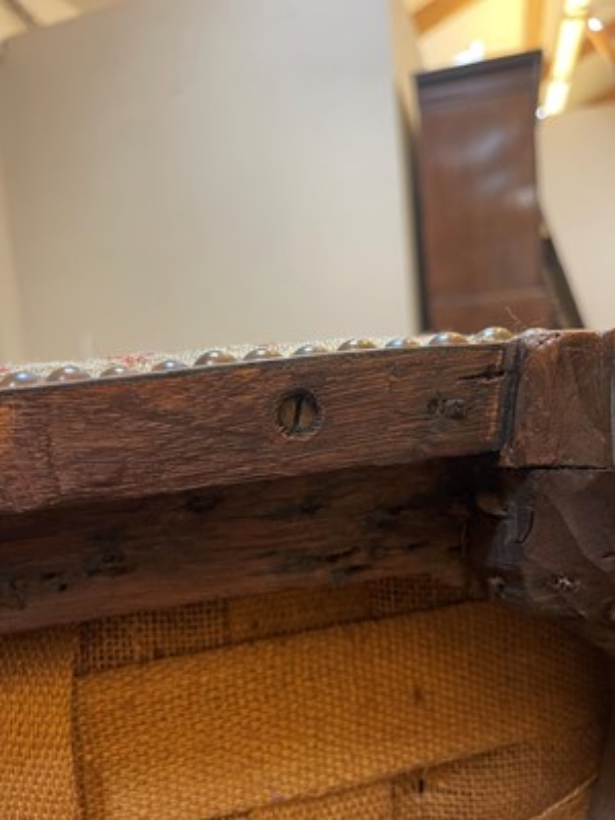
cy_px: 410
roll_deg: +3.3
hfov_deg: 54.9
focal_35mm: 25
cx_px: 308
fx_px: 592
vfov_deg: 69.4
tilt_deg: -5.7
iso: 200
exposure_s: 1/50
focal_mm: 5.1
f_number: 1.6
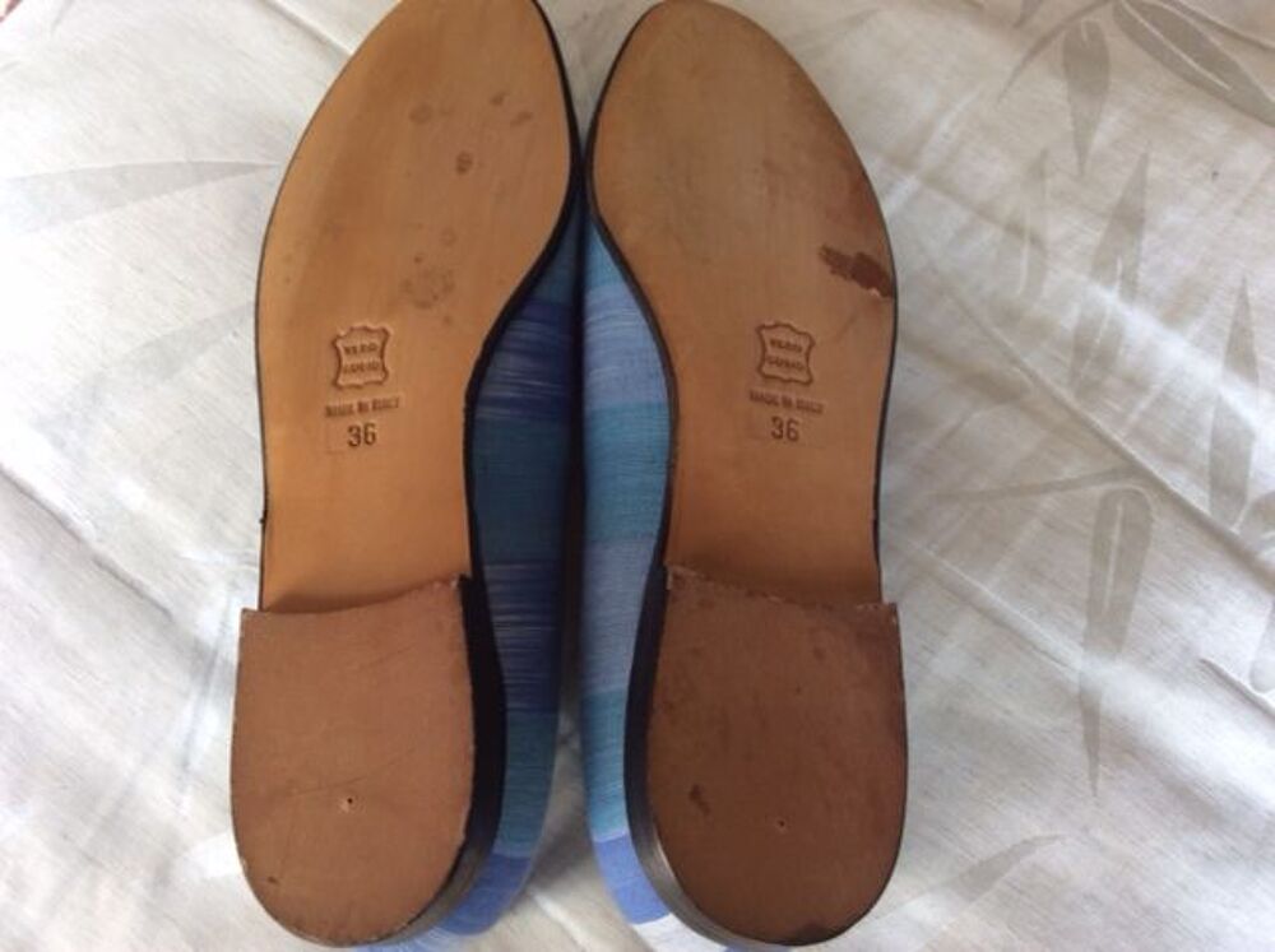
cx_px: 638
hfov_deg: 56.9
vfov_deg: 44.1
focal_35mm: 32
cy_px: 476
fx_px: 1177
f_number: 2.4
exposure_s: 1/25
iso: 40
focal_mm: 3.3
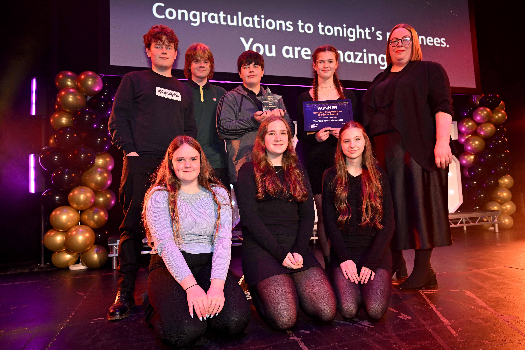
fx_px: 350
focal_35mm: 24
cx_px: 262
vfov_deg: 53.1
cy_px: 175
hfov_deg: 73.7
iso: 2000
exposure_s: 1/125
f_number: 5
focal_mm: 24
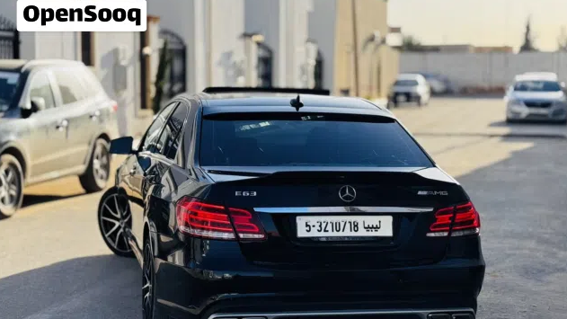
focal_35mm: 53
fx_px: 797
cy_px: 161
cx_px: 282
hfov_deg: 39.2
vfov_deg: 22.6
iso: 64
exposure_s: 1/1724
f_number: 1.78
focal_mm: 6.76
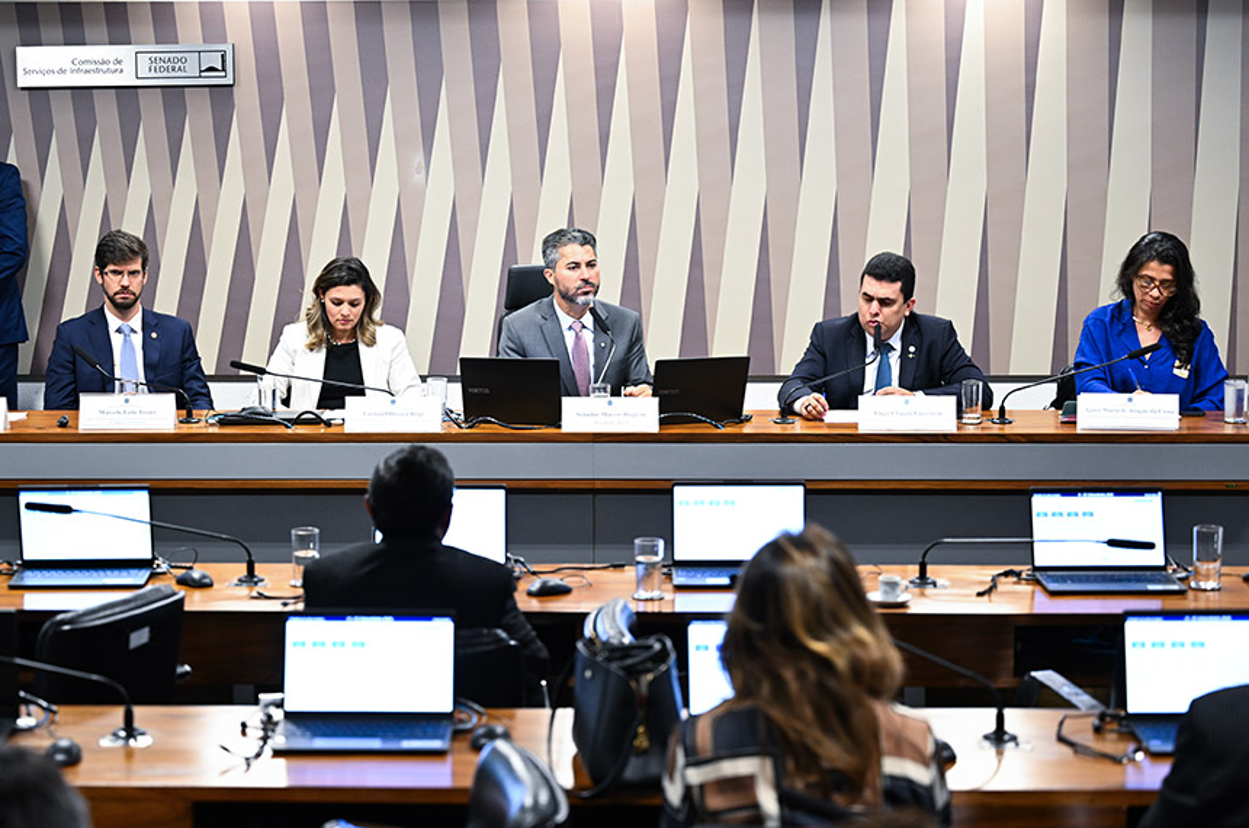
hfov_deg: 28.9
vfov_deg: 19.4
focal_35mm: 70
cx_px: 624
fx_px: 2424
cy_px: 414
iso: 1600
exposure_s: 1/100
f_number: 2.8
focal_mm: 70
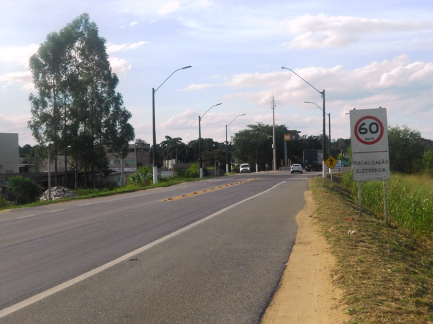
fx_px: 825
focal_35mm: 66
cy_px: 162
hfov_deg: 29.4
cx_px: 216
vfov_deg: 22.2
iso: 80
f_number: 5.3
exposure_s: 1/640
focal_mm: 11.8
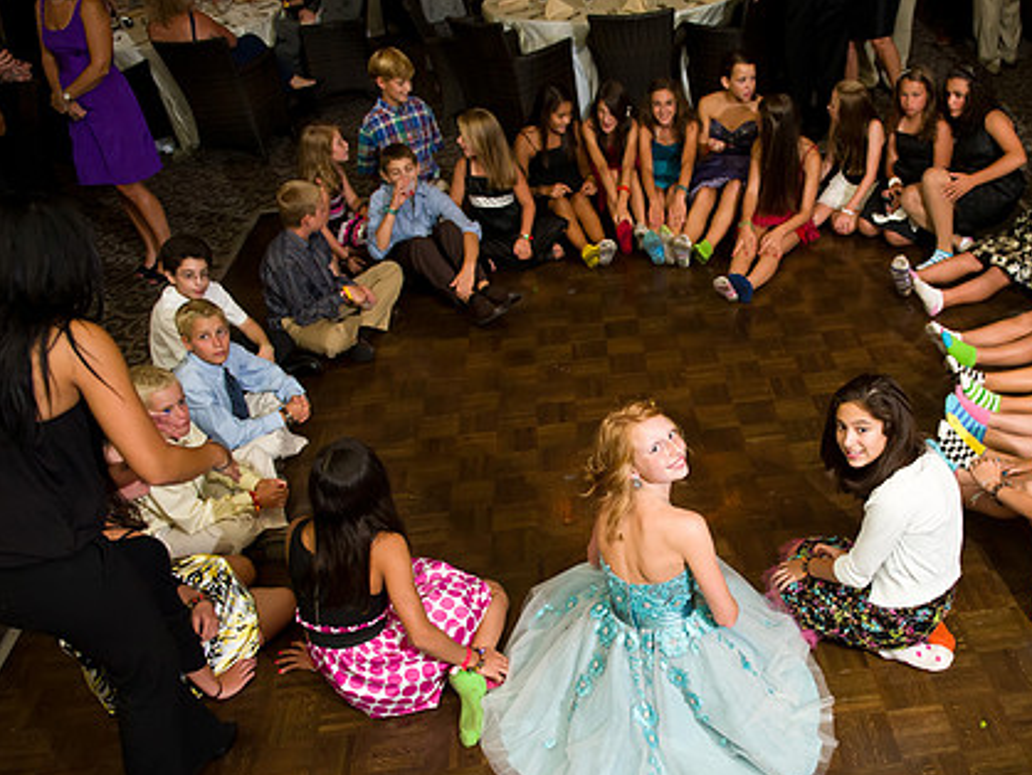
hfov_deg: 55.8
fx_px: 955
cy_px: 434
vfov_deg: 44.1
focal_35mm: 32
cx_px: 672
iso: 1600
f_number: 3.2
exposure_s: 1/125
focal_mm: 24
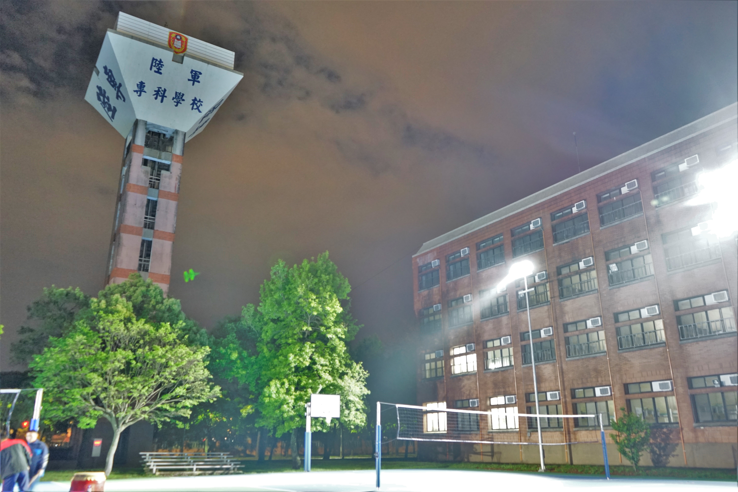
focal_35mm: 28
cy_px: 246
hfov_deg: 65.5
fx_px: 574
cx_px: 369
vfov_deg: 46.4
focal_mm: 28
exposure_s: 1/3
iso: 2500
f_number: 3.5
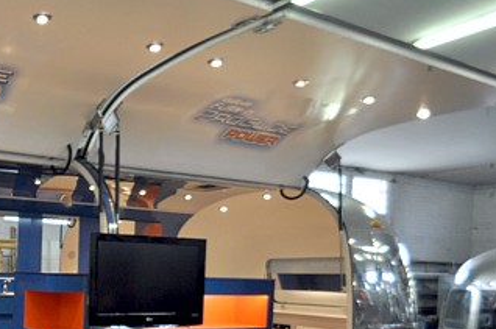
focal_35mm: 34
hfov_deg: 44.5
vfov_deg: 37.1
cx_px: -33
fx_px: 468
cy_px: 273
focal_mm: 10
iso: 800
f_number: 3.5
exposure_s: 1/50
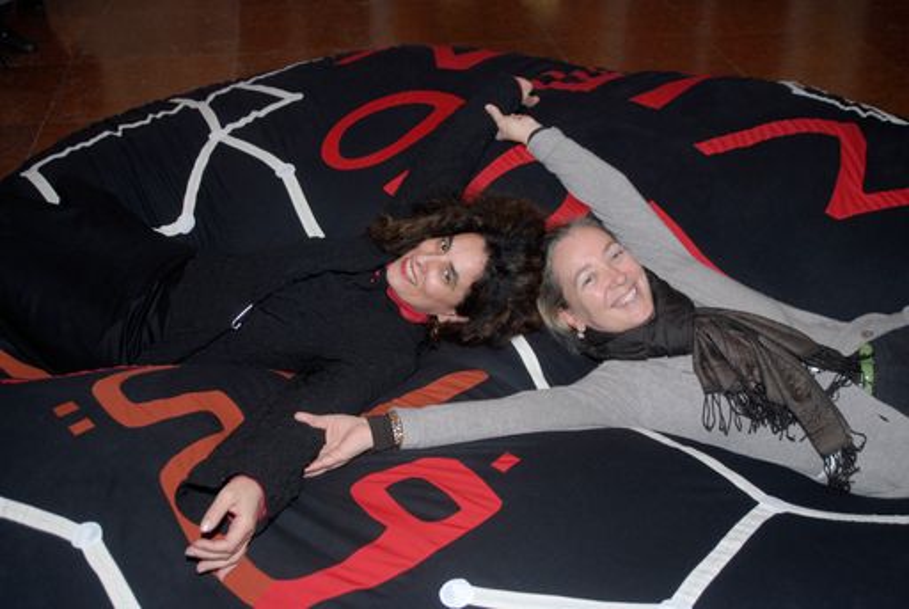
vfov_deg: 32.0
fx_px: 1062
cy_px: 304
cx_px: 454
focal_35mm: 42
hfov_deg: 46.3
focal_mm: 28
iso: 400
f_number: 4
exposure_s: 1/60
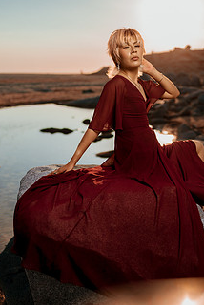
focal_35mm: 49
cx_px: 129
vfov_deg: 40.2
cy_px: 181
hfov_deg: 27.4
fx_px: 416
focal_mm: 35
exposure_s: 1/8000
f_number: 1.8
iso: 50
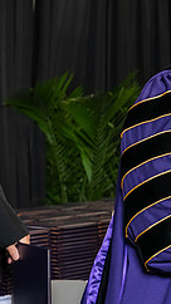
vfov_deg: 13.0
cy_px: 107
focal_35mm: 166
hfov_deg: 7.1
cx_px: 311
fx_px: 1339
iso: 2000
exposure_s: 1/200
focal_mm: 66
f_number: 5
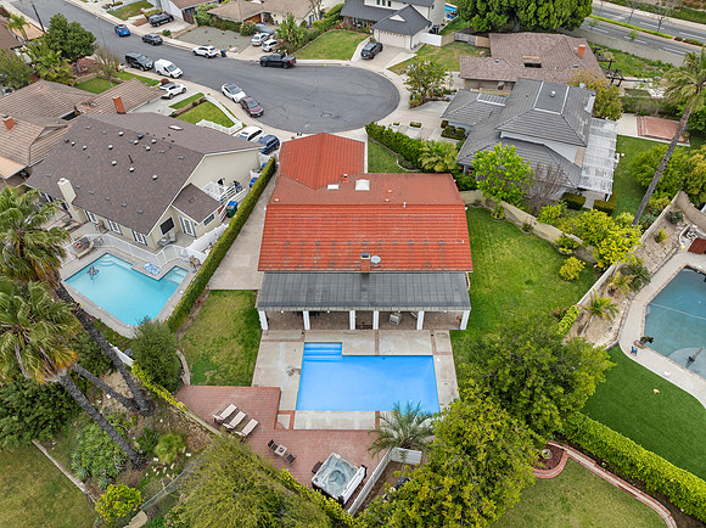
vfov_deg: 56.7
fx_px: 489
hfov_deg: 71.6
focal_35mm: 24
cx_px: 353
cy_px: 264
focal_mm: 12.29
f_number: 2.8
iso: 100
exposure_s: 1/100
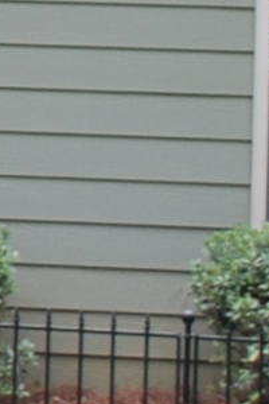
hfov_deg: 3.9
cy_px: -339
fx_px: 3698
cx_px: -771
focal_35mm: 330
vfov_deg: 6.1
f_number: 4.5
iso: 200
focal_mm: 22
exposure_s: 1/80
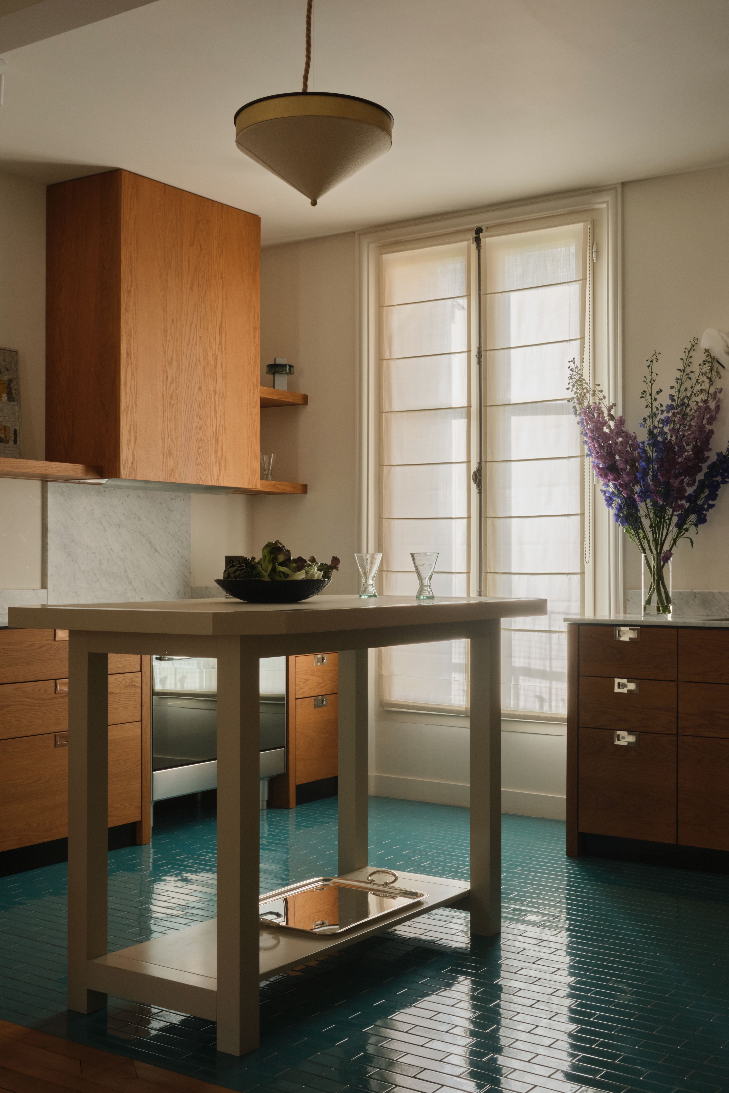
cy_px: 546
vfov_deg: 47.4
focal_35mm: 41
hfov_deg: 32.6
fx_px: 1245
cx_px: 364
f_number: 16
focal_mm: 27
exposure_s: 1/8.33
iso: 400
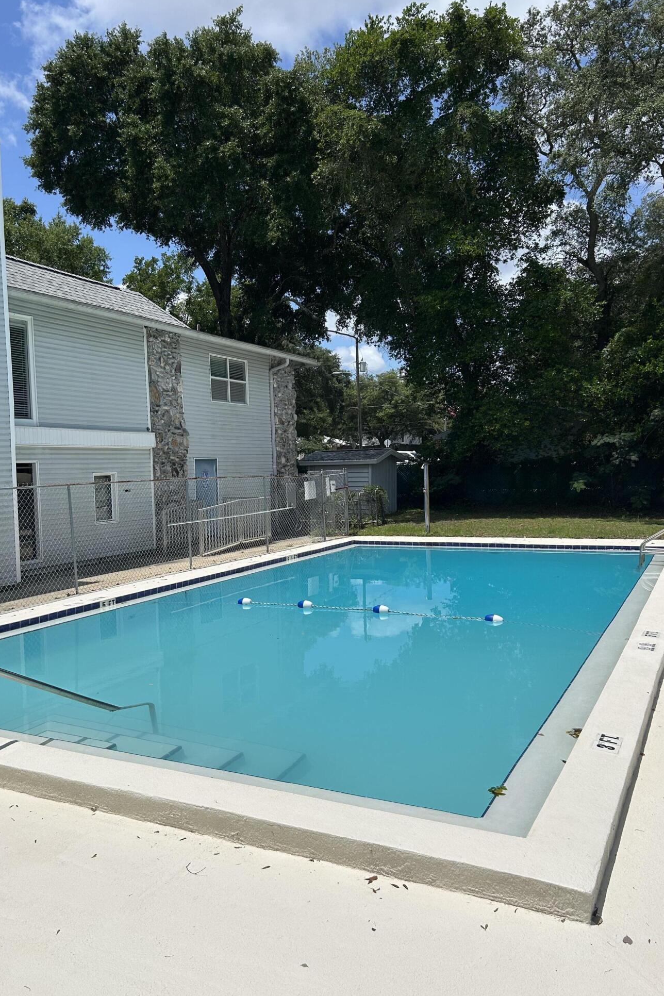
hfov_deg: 46.4
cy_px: 502
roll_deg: +1.5
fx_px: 775
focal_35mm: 28
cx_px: 309
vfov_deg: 65.5
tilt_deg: -1.9
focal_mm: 5.7
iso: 50
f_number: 1.5
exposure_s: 1/10309
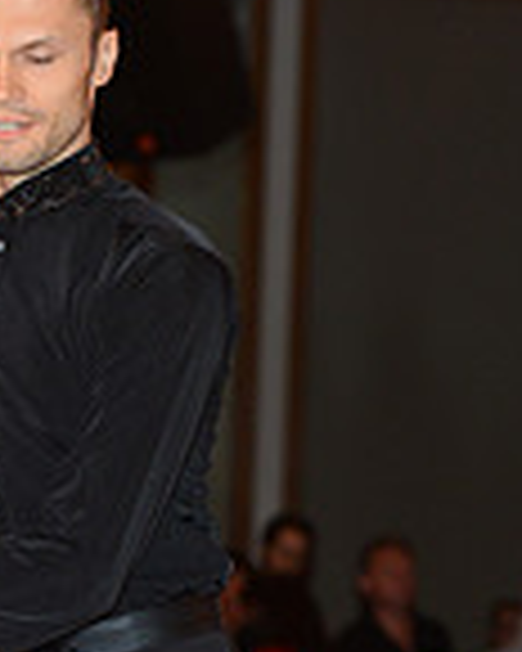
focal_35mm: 437
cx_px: -25
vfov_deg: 4.4
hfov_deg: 3.5
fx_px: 8439
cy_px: 944
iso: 1000
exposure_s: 1/250
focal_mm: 116
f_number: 5.6
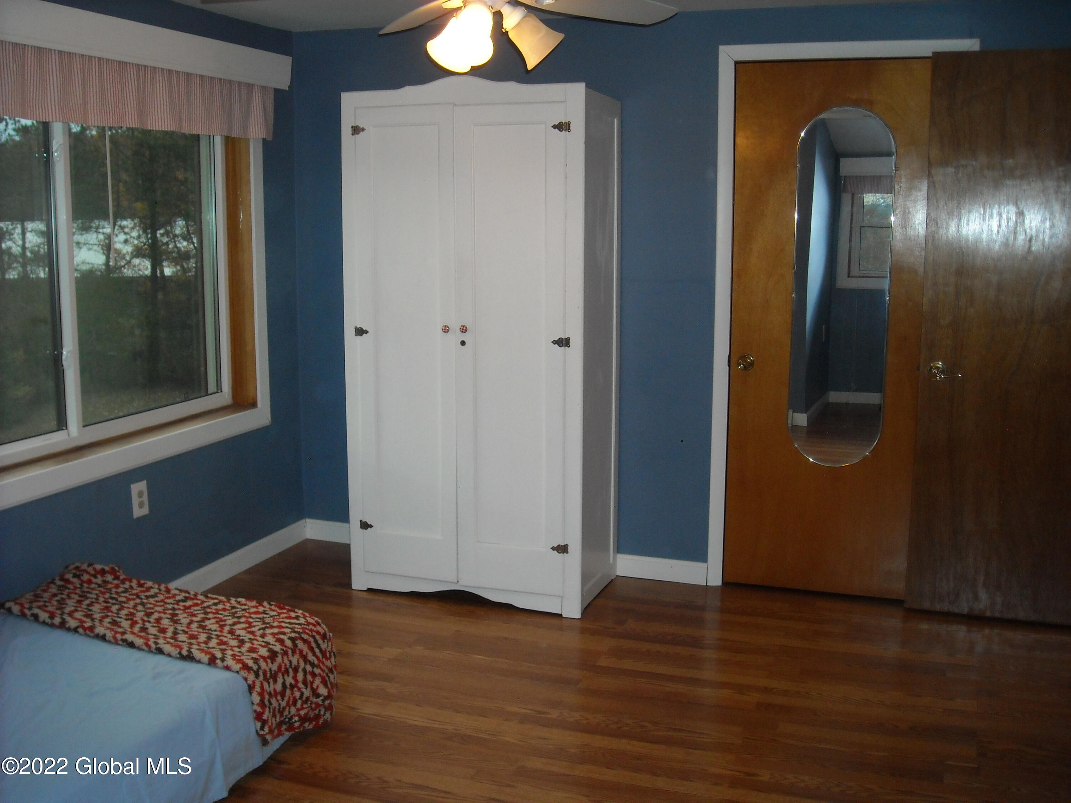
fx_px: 1083
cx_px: 536
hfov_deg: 52.6
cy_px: 402
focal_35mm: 35
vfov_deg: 40.7
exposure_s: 1/60
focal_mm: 5.7
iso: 200
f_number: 2.8
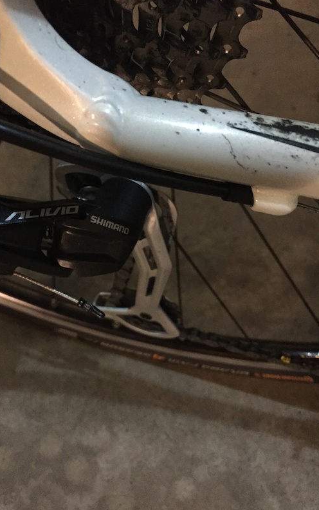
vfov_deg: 61.2
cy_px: 255
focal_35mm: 31
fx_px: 431
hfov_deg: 40.4
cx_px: 128
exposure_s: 1/15
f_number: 2.2
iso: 400
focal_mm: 4.15
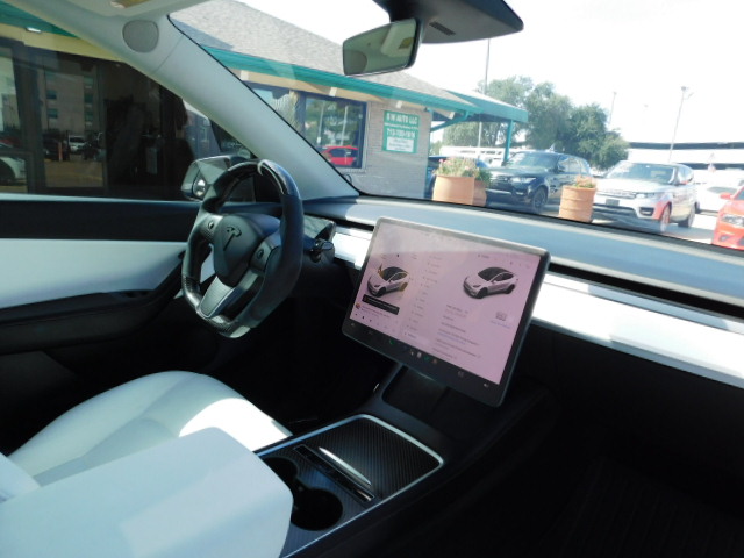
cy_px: 279
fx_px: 494
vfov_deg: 58.9
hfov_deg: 73.9
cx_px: 372
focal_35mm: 23
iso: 125
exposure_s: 1/400
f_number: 3
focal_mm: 4
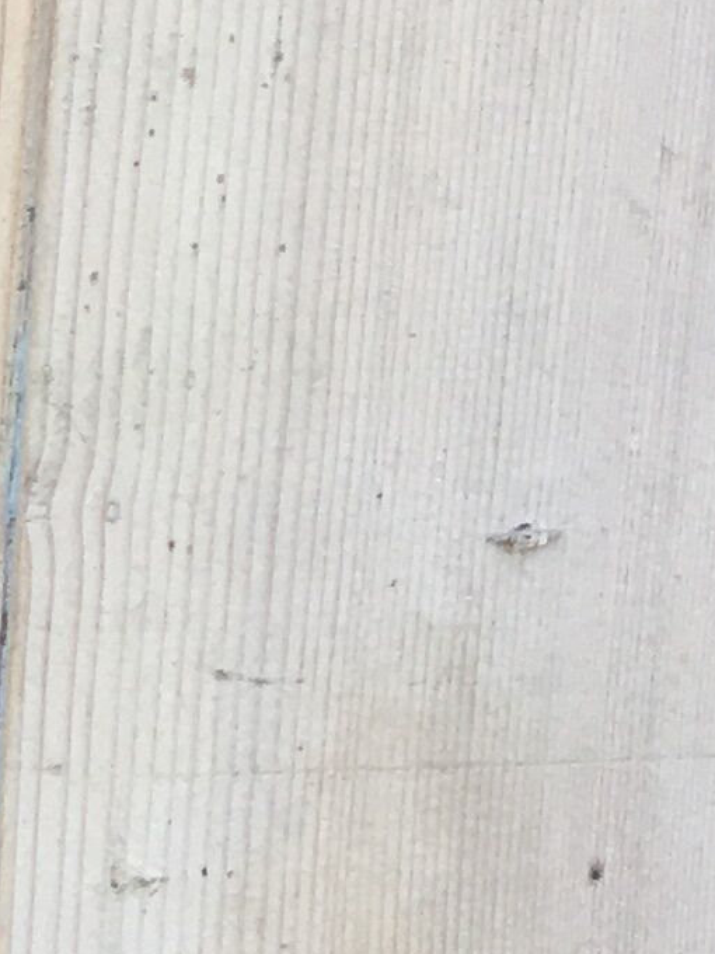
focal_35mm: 172
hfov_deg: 7.7
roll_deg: +1.9
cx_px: -1280
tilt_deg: -25.5
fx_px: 4737
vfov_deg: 10.7
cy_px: 1790
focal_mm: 4.15
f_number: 2.2
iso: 25
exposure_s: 1/173
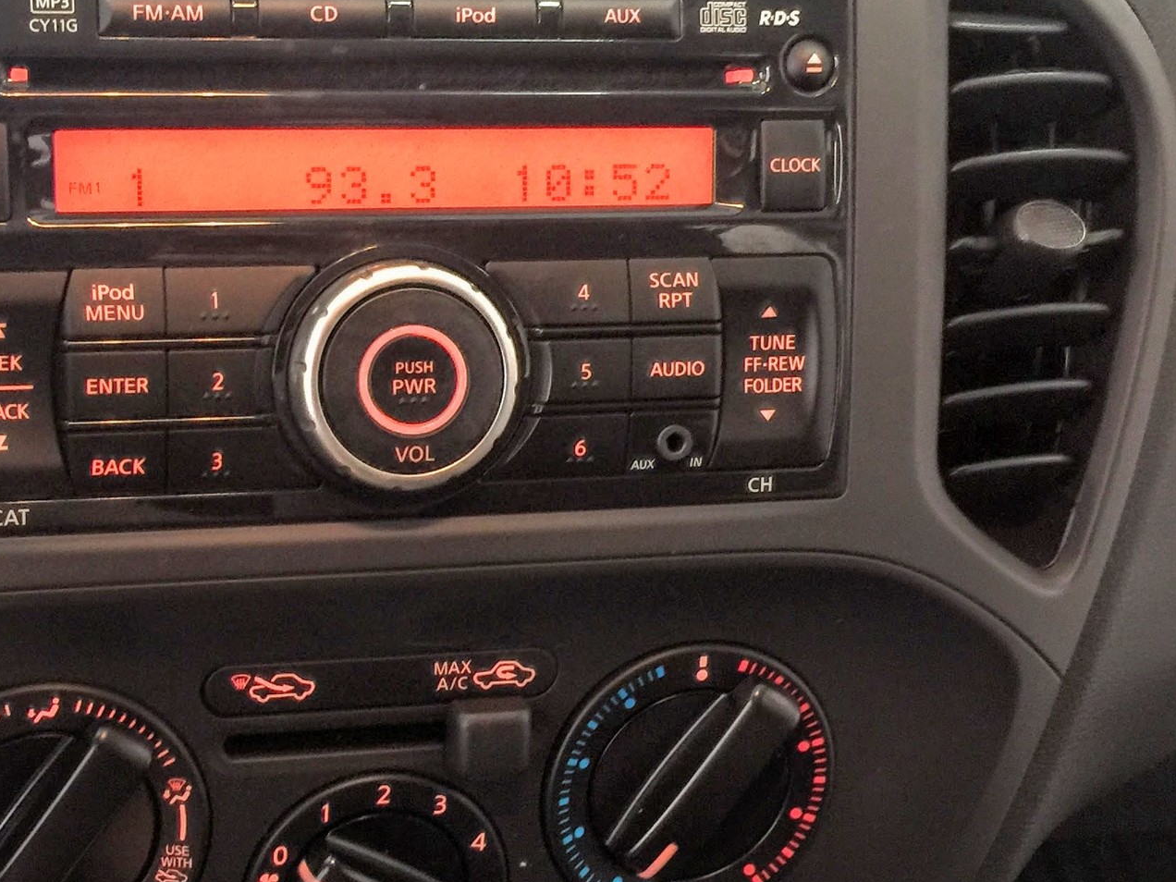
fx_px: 1936
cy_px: 391
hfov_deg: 33.4
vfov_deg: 25.6
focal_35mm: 57
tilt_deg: -27.3
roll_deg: -4.9
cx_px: 352
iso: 80
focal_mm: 4.15
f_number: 2.2
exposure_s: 1/4
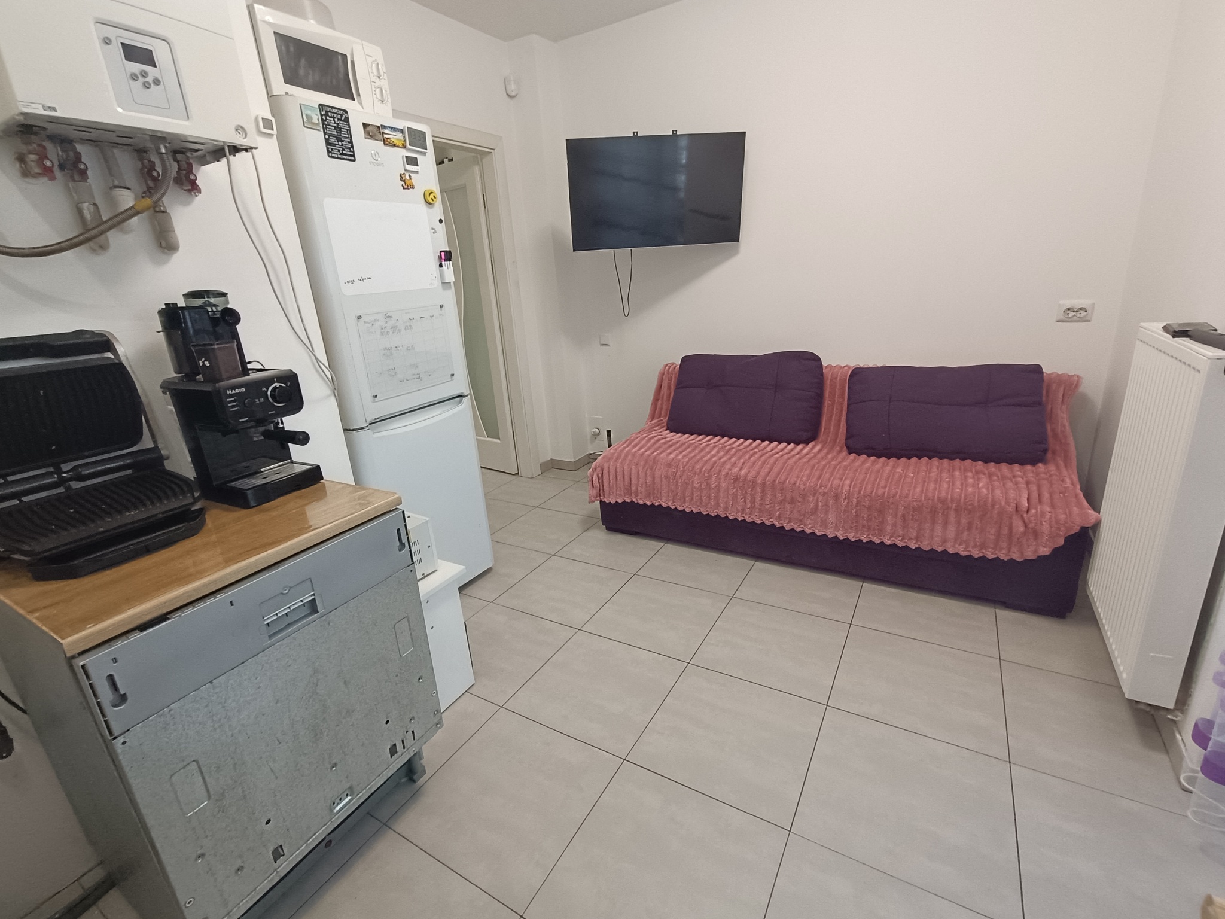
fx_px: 566
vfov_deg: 78.1
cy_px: 460
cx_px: 612
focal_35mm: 16
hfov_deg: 94.5
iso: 283
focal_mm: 1.66
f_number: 2.2
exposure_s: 1/100
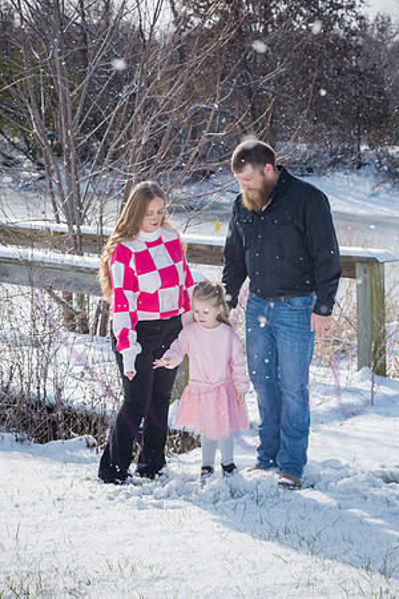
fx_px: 1662
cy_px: 300
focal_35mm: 100
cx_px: 200
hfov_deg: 13.7
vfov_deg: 20.4
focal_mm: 100
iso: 640
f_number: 11
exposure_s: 1/1000
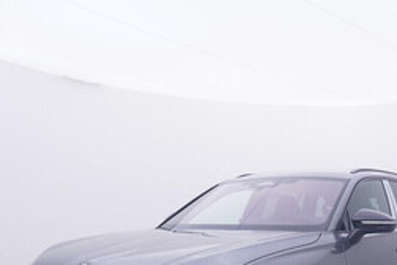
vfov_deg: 26.3
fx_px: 541
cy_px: 252
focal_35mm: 49
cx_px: 306
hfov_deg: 39.0
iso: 200
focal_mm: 15
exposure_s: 1/80
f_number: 5
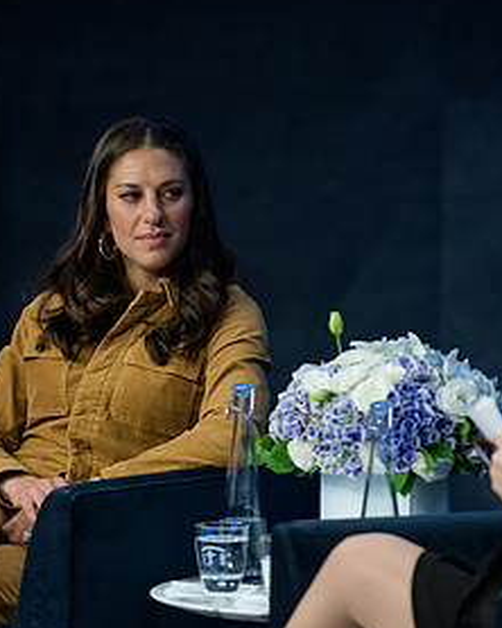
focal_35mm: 392
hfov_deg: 3.9
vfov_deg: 4.9
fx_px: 7288
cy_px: 333
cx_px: 387
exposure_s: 1/200
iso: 1600
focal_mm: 200
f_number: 3.2
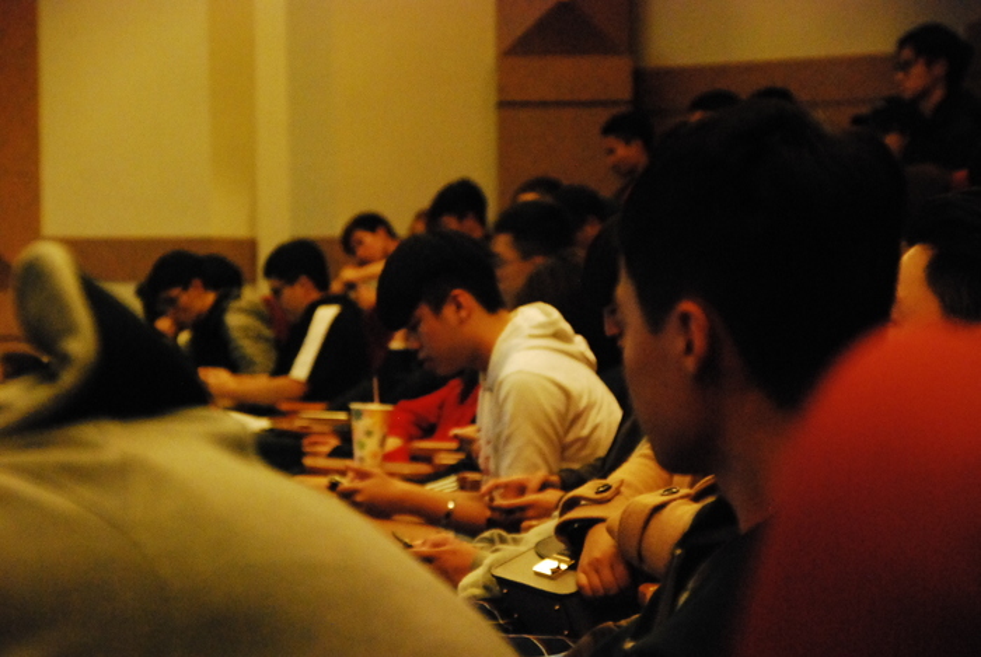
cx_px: 490
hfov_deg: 13.9
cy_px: 328
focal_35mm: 147
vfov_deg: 9.4
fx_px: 4012
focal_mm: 98
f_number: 6.3
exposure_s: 1/15
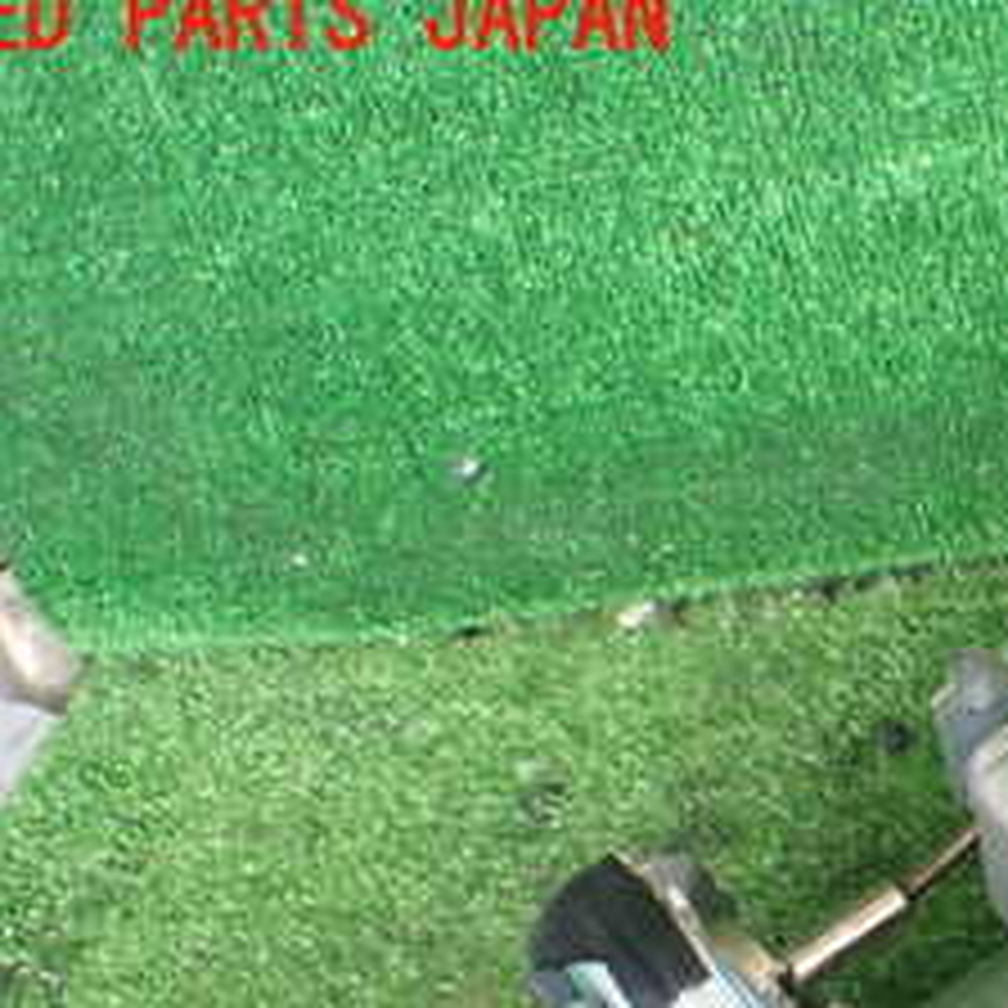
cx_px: 1202
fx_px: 2339
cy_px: 976
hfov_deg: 22.5
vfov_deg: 23.4
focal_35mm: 71
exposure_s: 1/125
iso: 500
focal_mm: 5.4
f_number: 2.3
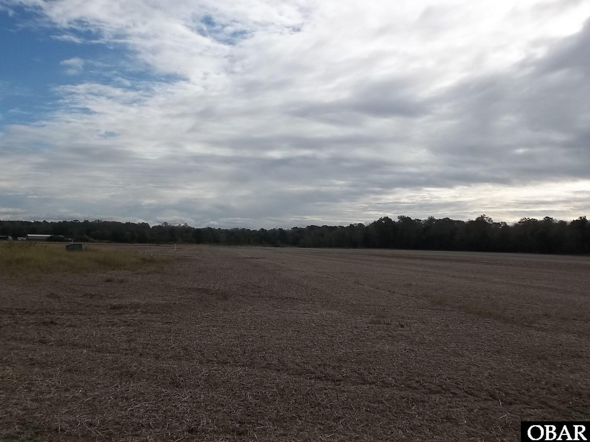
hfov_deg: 56.8
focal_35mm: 32
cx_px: 295
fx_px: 545
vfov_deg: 44.2
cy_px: 221
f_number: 9.4
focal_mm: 5.7
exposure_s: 1/320
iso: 80
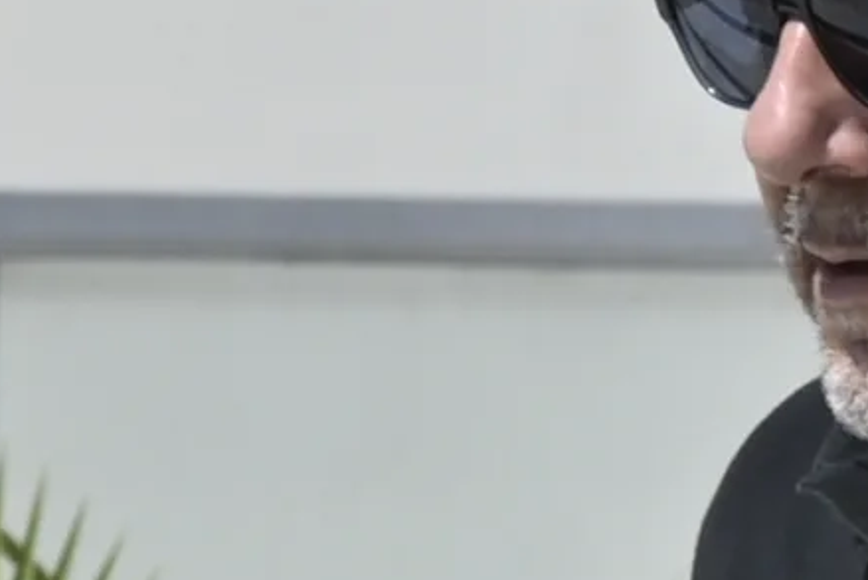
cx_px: 613
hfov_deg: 3.6
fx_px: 13651
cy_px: 1189
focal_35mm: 566
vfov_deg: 2.4
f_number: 8
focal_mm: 65
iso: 125
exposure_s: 1/500
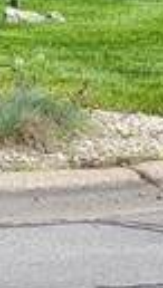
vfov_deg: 9.5
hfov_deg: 4.2
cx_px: -826
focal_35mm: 225
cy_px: -40
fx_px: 1721
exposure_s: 1/1874
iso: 40
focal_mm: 5.4
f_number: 1.8
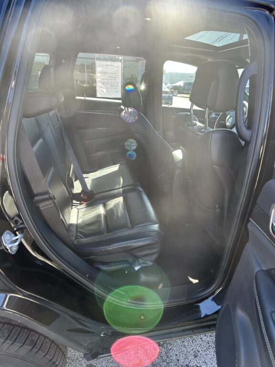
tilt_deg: -25.5
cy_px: 184
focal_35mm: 26
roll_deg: -1.9
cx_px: 138
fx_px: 275
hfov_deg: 53.1
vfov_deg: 67.3
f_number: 1.5
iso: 40
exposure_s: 1/157
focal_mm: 5.7
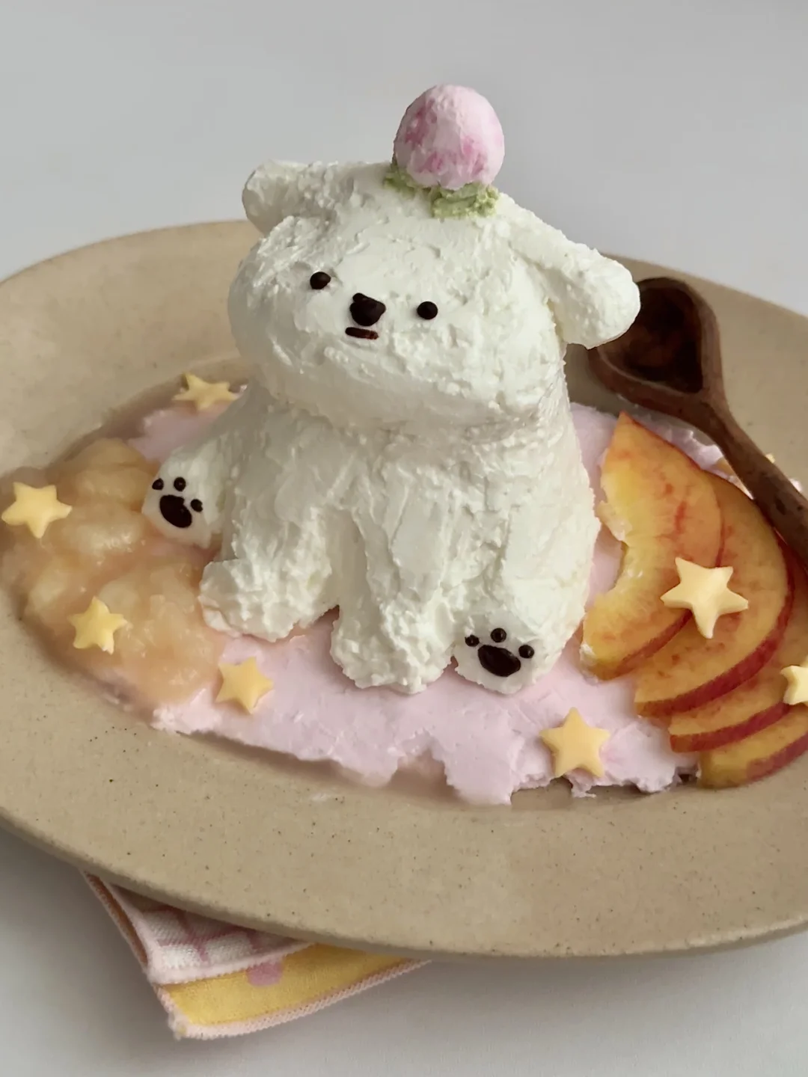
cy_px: 538
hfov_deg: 30.3
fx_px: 1494
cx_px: 404
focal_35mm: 48
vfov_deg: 39.7
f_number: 1.78
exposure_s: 1/40
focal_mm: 6.76
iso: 500
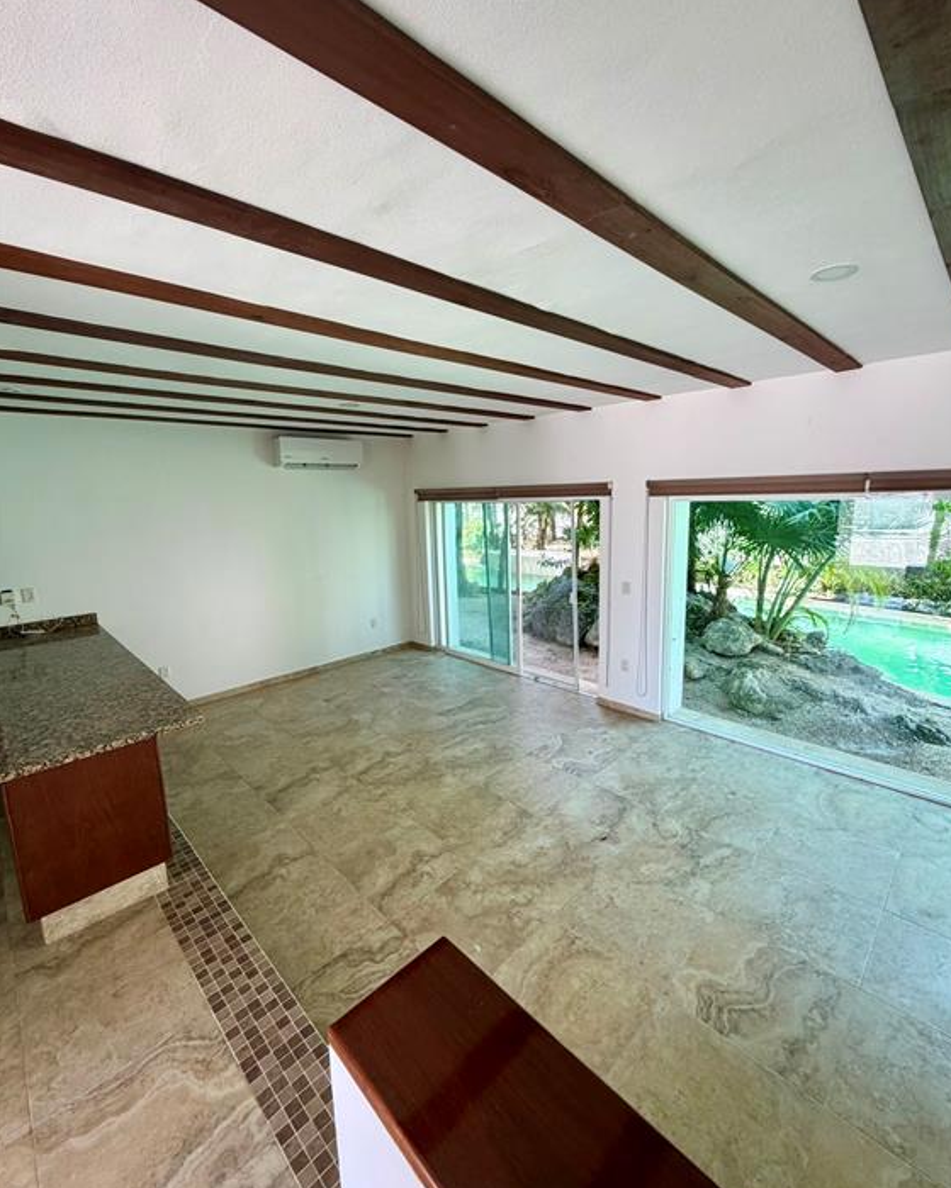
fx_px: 528
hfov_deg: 84.0
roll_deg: +1.3
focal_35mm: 15
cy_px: 584
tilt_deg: -9.3
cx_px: 482
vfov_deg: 96.8
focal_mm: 2.22
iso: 160
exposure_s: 1/121
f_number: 2.2
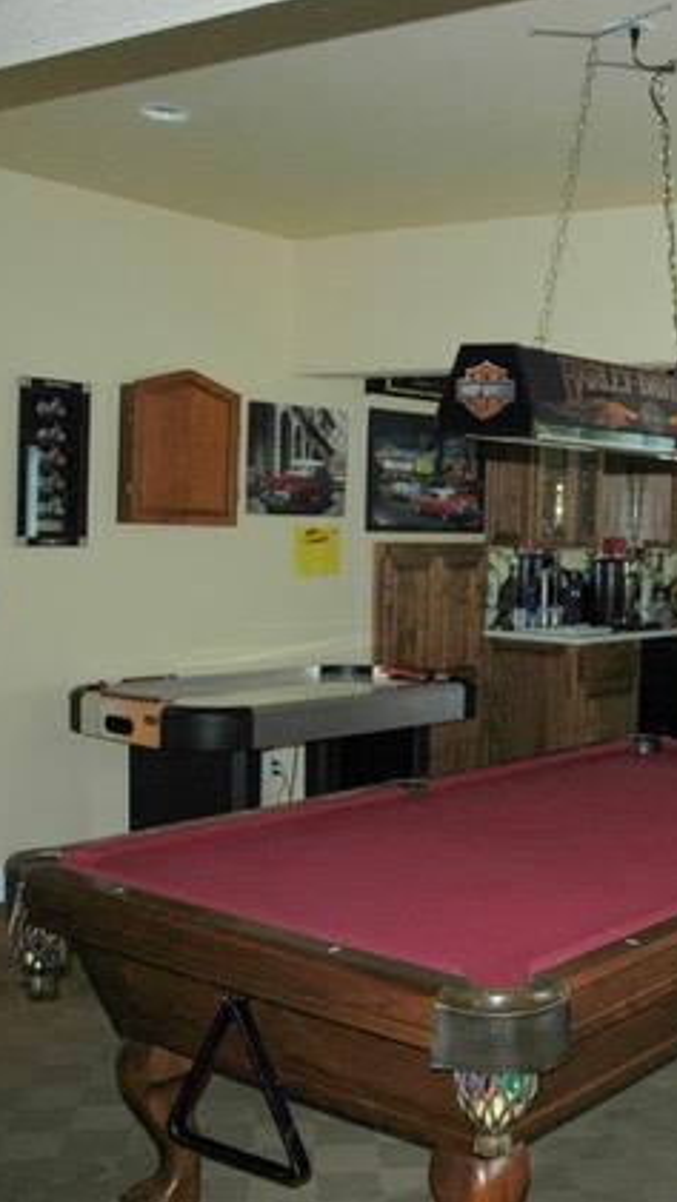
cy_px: 600
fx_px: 1371
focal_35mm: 43
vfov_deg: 47.3
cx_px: 671
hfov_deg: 26.3
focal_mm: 18
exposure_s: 1/60
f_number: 3.5
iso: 400
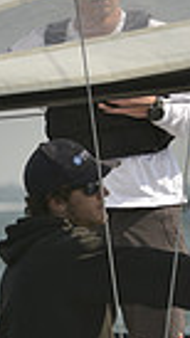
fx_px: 7958
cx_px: 96
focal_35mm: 888
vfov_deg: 2.4
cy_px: 386
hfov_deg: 1.4
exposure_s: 1/1250
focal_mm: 200
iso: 280
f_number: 8
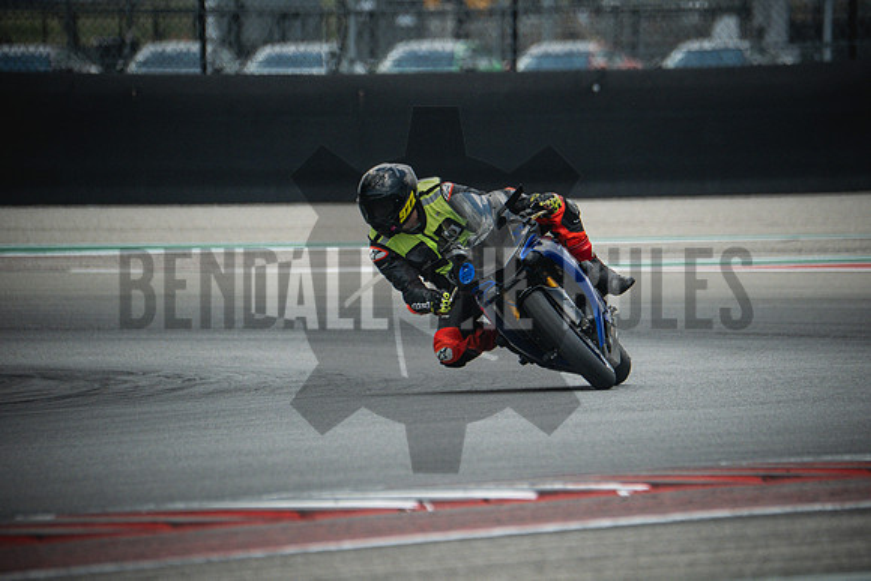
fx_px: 14519
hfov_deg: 3.4
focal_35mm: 600
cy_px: 290
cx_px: 436
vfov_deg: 2.3
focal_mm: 400
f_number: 5.6
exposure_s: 1/1600
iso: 1600
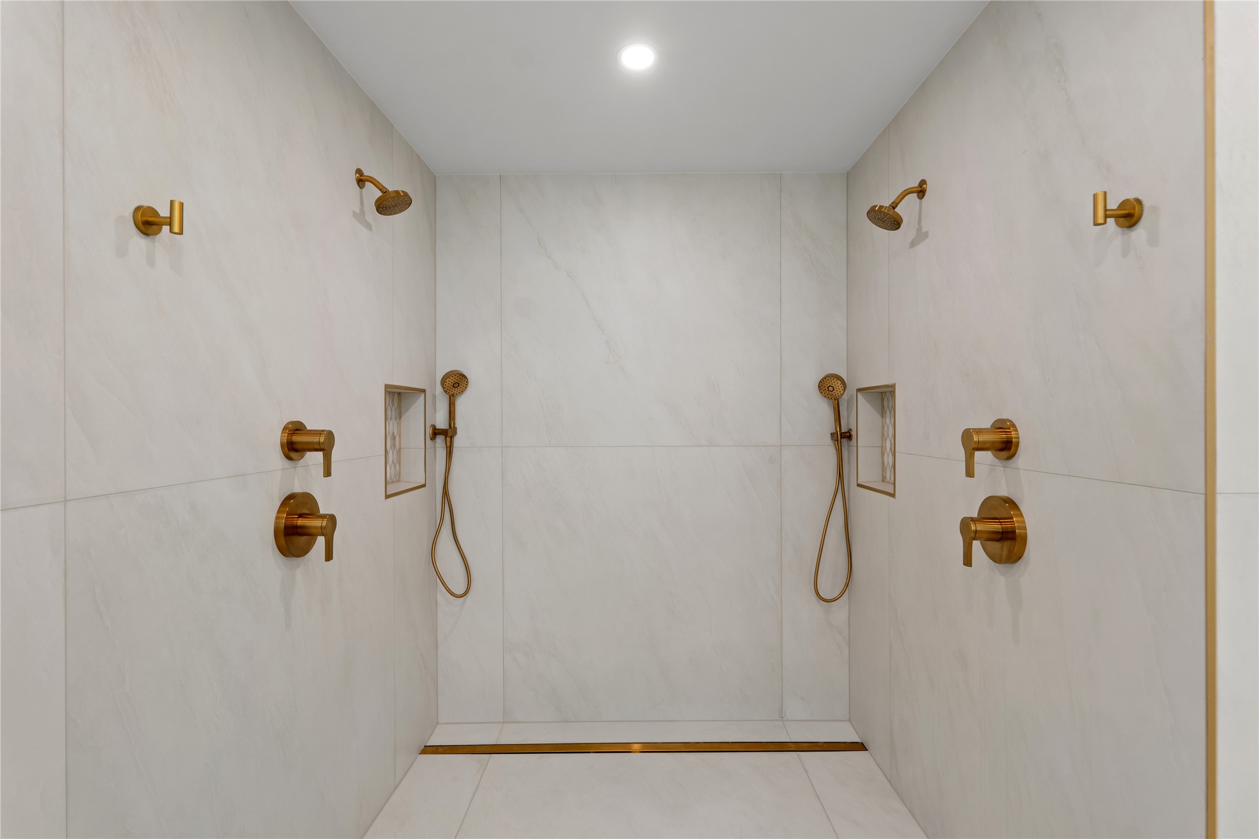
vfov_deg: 73.7
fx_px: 560
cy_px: 420
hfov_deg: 96.7
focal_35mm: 16
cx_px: 630
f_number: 8
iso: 200
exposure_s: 1/4
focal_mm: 16
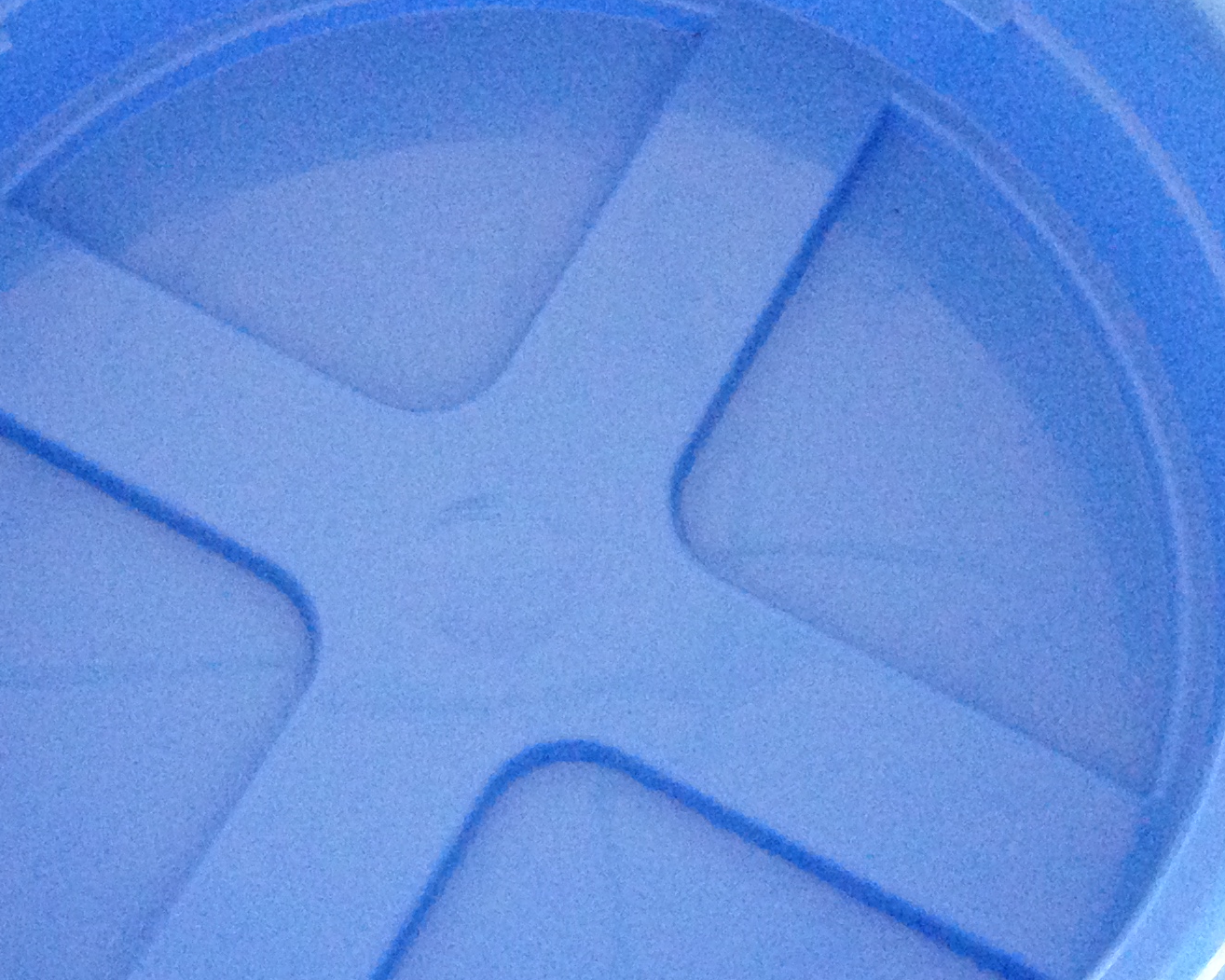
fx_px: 2900
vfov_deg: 19.2
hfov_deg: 23.7
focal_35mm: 80
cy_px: 497
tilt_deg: -69.3
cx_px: 386
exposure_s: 1/20
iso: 320
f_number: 2.4
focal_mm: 4.12
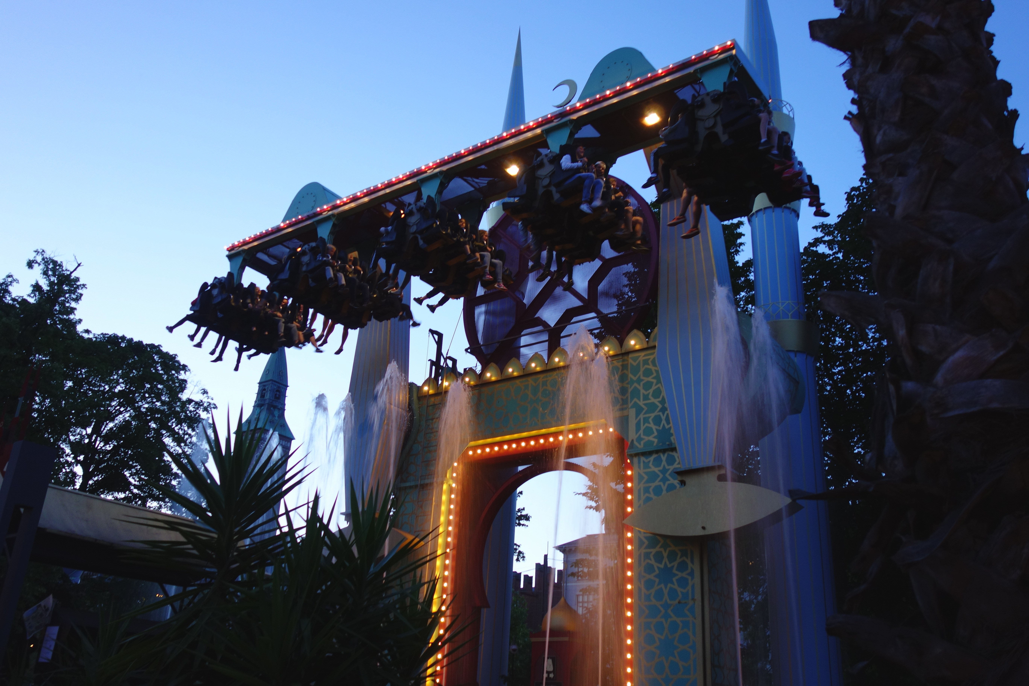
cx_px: 514
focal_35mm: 31
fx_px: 886
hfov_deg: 60.3
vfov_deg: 42.3
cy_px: 343
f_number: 2.2
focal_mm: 11.6
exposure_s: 1/15
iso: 125
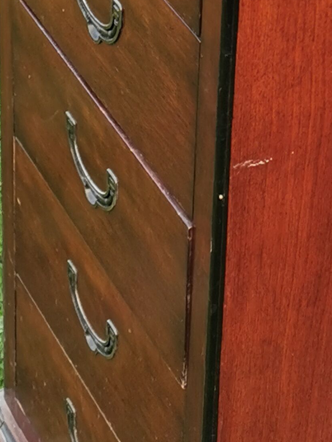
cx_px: 430
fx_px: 1777
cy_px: -198
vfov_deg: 13.5
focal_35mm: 139
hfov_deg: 10.4
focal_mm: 5.56
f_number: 1.6
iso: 50
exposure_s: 1/114
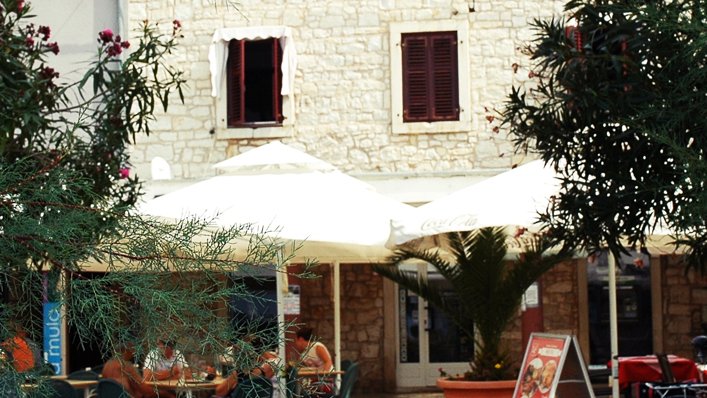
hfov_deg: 23.4
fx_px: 1708
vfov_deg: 13.2
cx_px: 344
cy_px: 117
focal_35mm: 91
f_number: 10
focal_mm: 27
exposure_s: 1/320
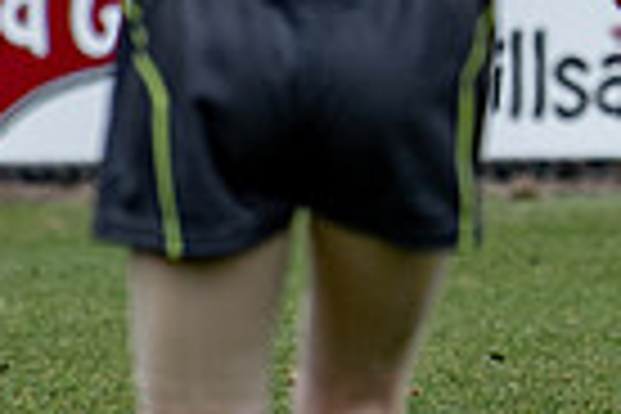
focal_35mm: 2383
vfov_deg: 0.6
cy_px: -335
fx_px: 41104
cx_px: 1355
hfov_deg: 0.9
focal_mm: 200
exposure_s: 1/800
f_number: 4
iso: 280
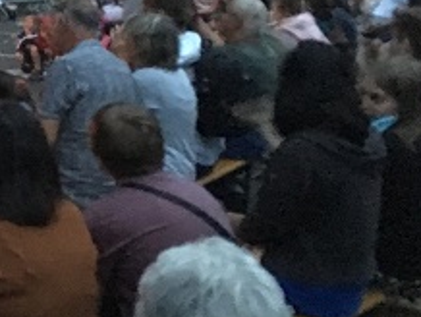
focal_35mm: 93
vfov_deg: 15.8
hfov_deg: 18.3
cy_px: 61
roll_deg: -0.1
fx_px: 1132
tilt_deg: -8.3
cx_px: -239
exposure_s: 1/17
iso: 800
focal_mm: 4.15
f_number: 2.2
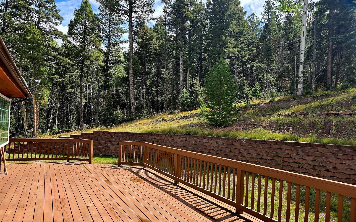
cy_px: 122
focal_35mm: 25
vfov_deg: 49.2
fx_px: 243
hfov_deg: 72.5
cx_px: 174
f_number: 1.7
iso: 12
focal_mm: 6.3
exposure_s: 1/455
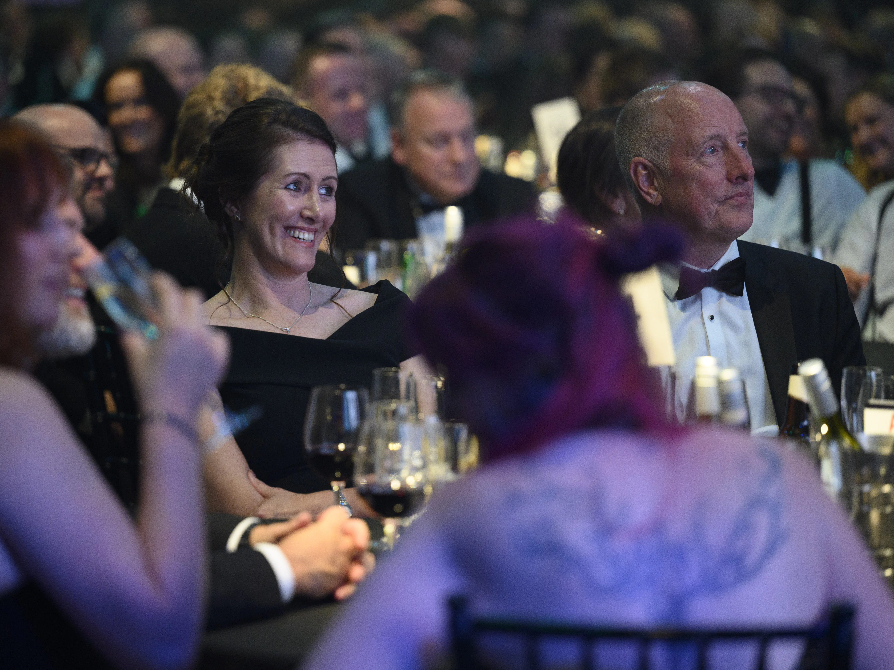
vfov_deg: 8.8
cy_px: 335
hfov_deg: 11.8
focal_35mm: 168
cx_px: 393
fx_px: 4339
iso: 3200
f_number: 2.8
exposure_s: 1/200
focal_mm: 155
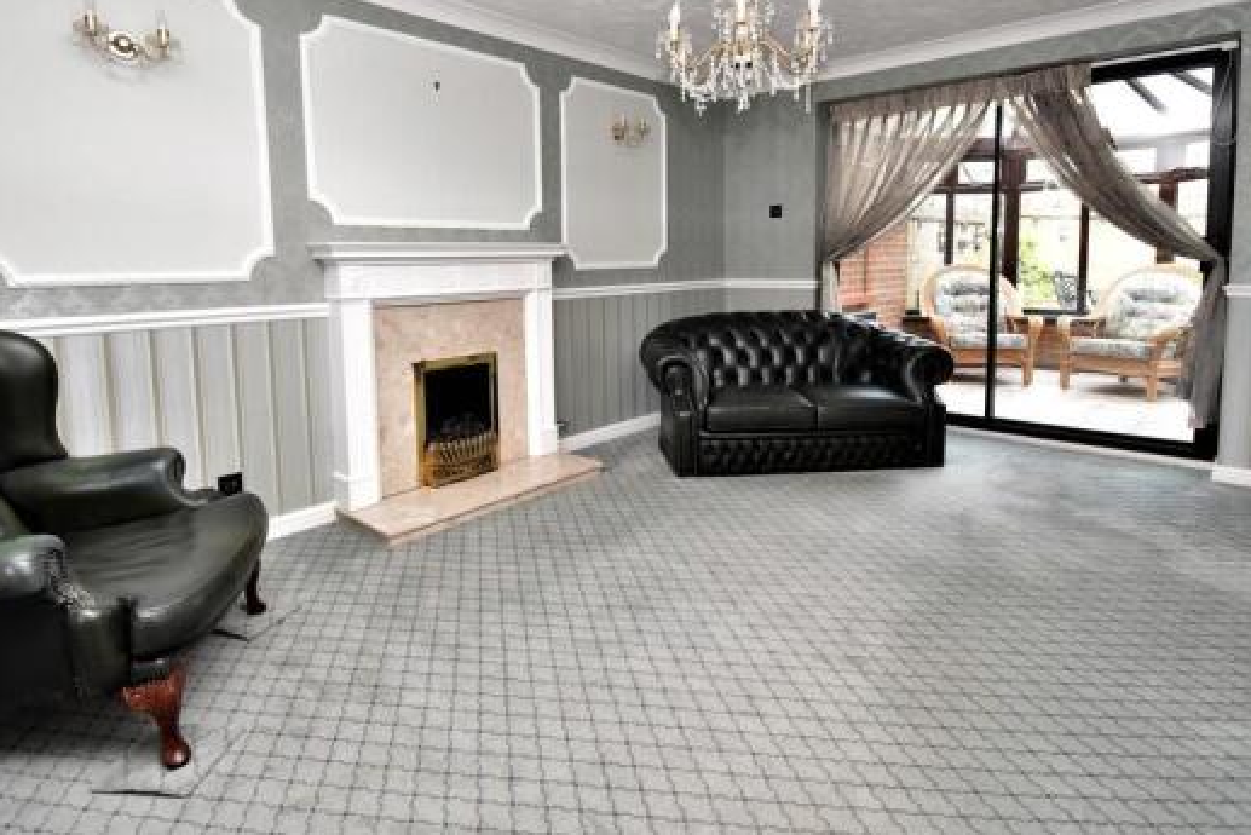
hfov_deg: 86.9
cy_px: 326
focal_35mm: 19
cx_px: 613
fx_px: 660
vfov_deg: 63.9
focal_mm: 10
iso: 800
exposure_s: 1/100
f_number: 5
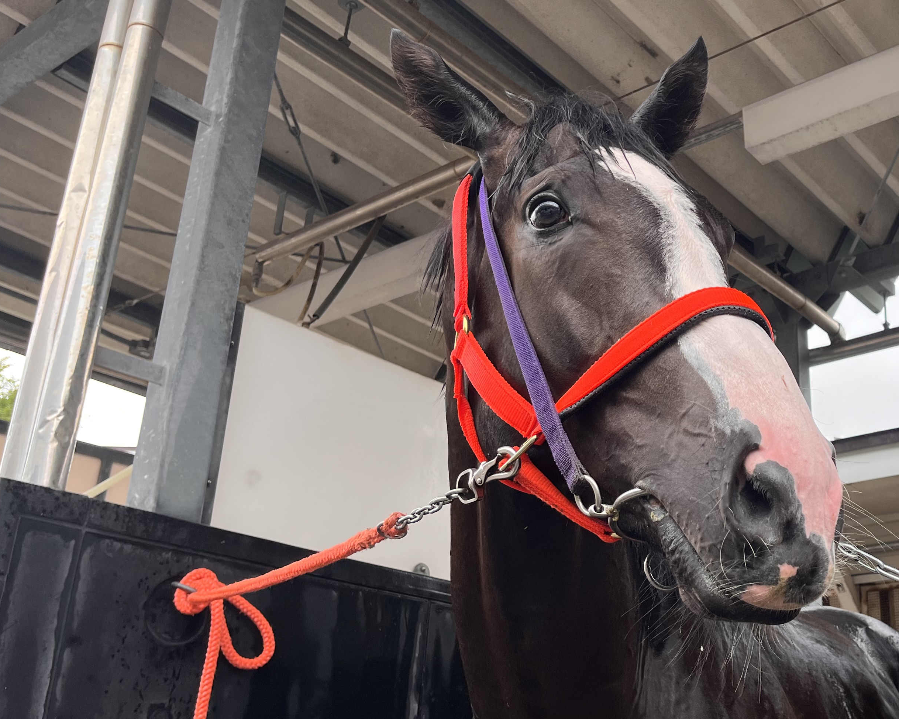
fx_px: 1118
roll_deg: +1.6
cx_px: 704
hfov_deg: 42.1
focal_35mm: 42
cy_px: 375
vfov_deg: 35.7
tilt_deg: +23.7
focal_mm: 5.1
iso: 40
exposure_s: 1/224
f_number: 1.6
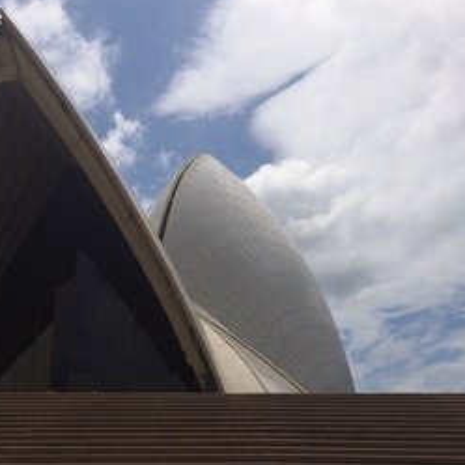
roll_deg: +0.9
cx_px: 183
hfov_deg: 39.8
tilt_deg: +11.2
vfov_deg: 38.8
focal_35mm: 42
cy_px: 359
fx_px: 638
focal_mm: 4.15
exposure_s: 1/10309
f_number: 2.2
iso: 40
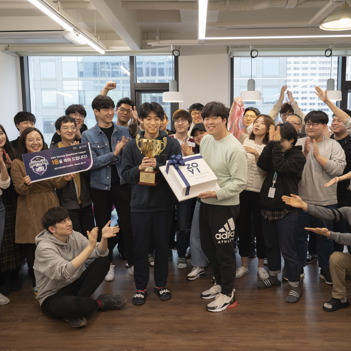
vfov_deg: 47.2
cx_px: 191
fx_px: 402
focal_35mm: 35
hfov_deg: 47.2
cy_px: 174
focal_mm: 27
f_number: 5
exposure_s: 1/40
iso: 2000
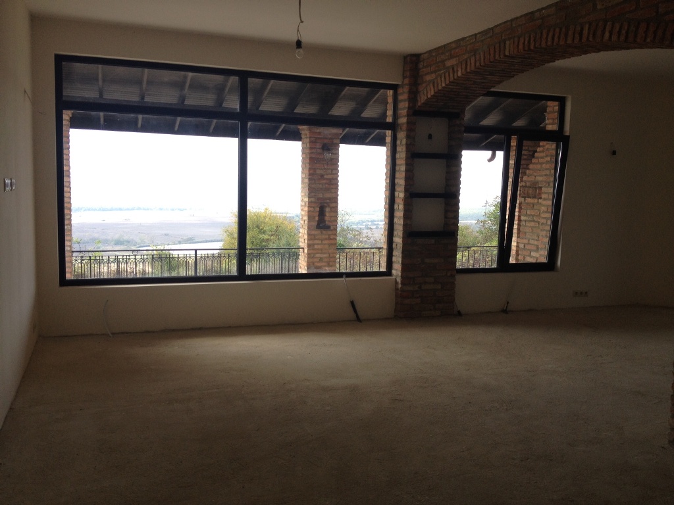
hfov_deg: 52.6
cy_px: 252
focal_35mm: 35
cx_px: 337
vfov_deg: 40.7
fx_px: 681
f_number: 2.4
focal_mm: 4.28
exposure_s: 1/165
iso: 50
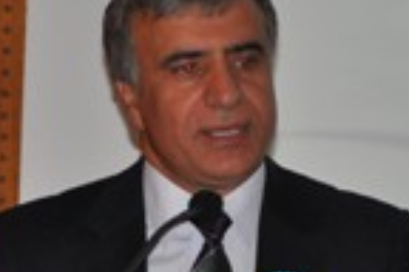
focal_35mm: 489
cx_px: 156
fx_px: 5550
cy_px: 190
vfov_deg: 2.8
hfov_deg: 4.2
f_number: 5.6
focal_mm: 105
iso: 800
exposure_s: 1/60
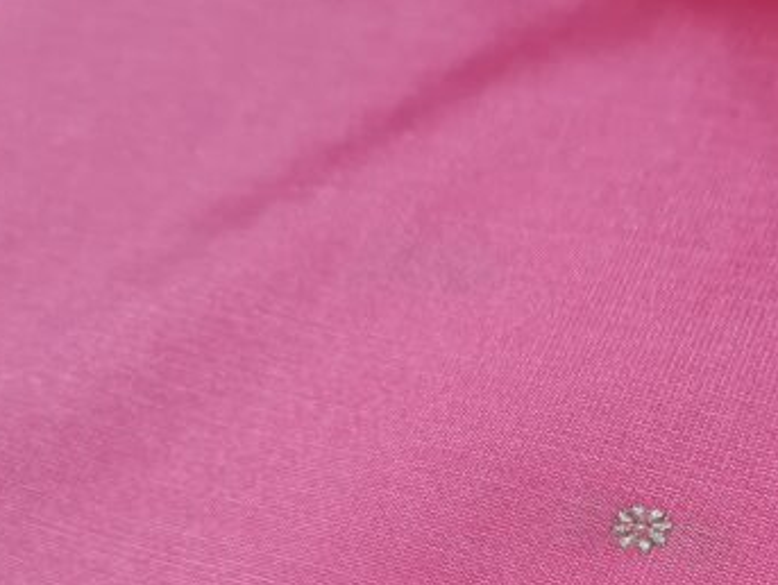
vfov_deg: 26.5
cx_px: 544
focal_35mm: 53
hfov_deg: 35.6
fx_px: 1192
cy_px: 550
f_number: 1.8
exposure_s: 1/60
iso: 200
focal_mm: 5.4
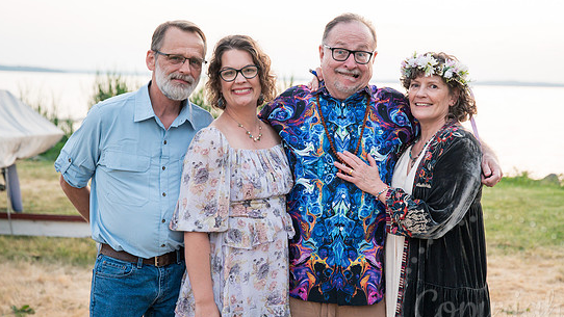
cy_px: 165
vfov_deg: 18.5
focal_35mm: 65
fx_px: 972
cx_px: 298
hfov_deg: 32.3
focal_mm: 58
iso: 2500
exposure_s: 1/200
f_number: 3.5
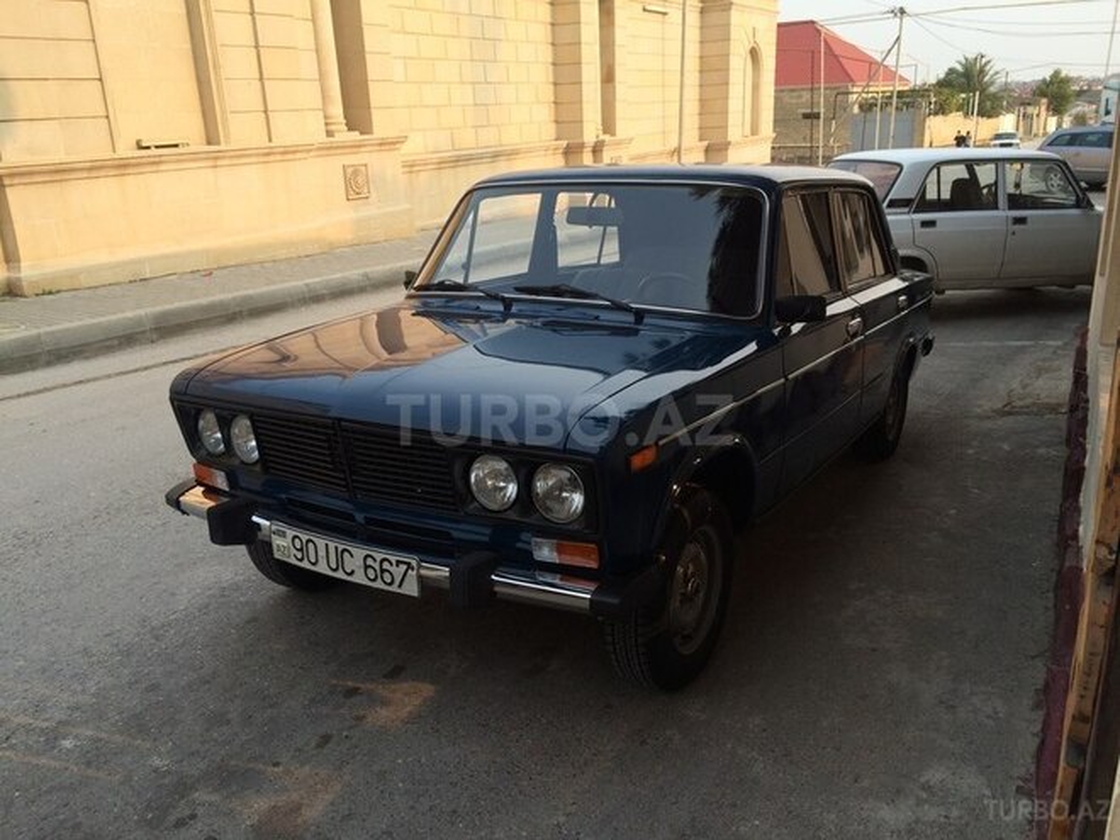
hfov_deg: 61.7
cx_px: 560
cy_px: 420
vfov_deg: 48.2
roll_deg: +1.2
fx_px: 938
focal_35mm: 29
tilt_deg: -18.0
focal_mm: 4.15
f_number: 2.2
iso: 32
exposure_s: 1/477
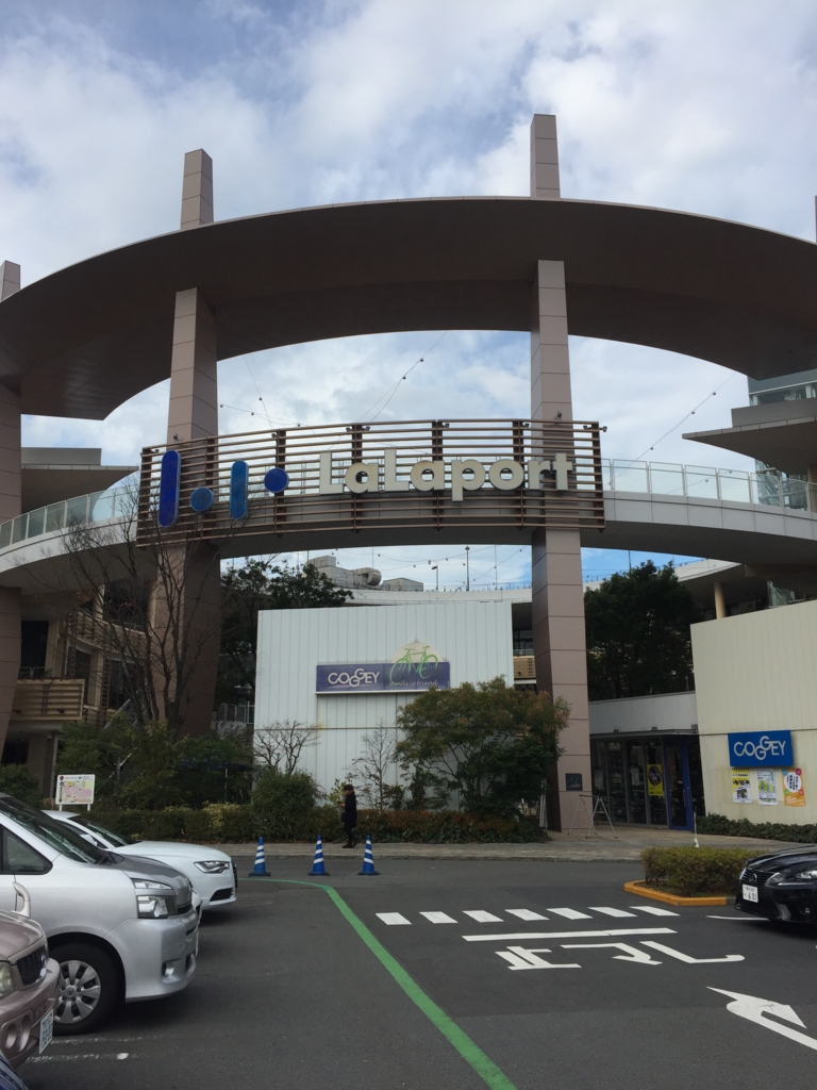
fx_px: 913
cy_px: 545
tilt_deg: +14.1
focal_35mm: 29
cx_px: 408
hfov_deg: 48.2
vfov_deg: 61.7
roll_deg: -0.5
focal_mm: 4.15
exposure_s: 1/1647
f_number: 2.2
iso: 32
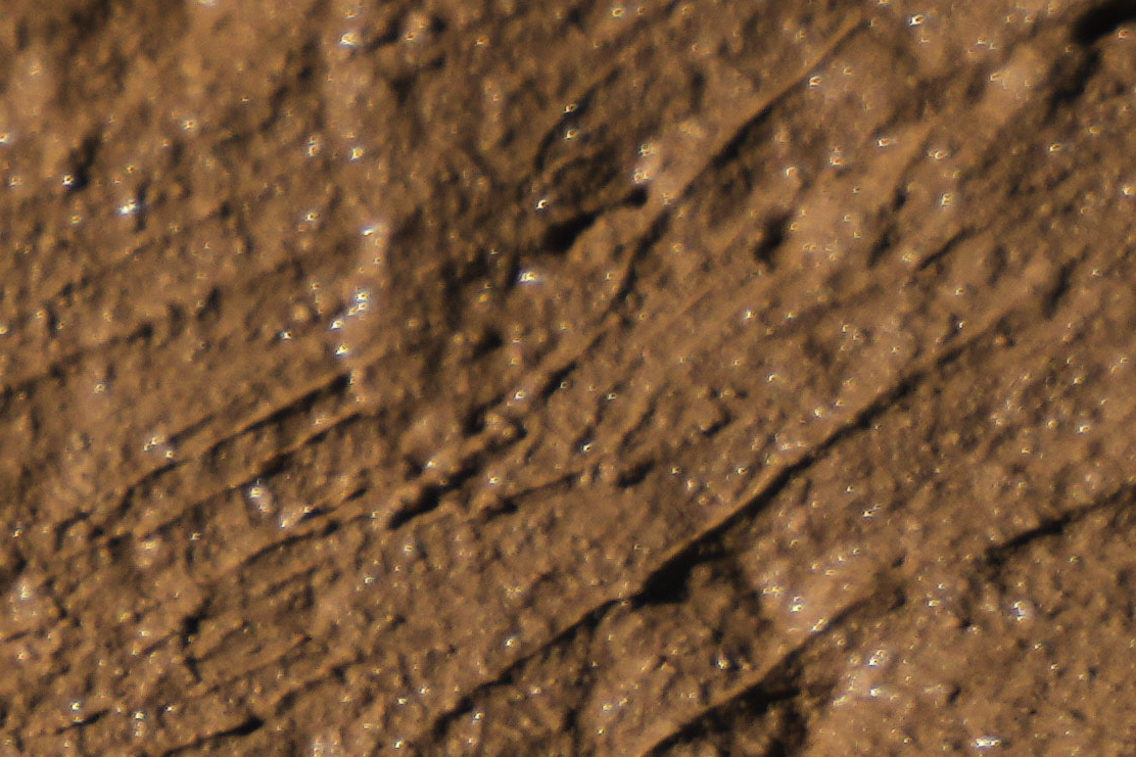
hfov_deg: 3.7
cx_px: -1768
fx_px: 17163
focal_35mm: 544
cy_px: 500
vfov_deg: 2.5
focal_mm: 70
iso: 100
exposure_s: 1/5000
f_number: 2.8
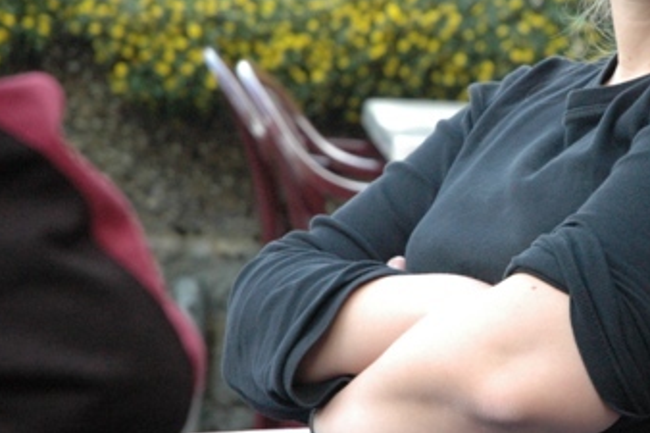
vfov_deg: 6.9
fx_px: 3591
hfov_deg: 10.3
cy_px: 181
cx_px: 598
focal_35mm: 199
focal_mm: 70
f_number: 7.1
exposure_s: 1/200
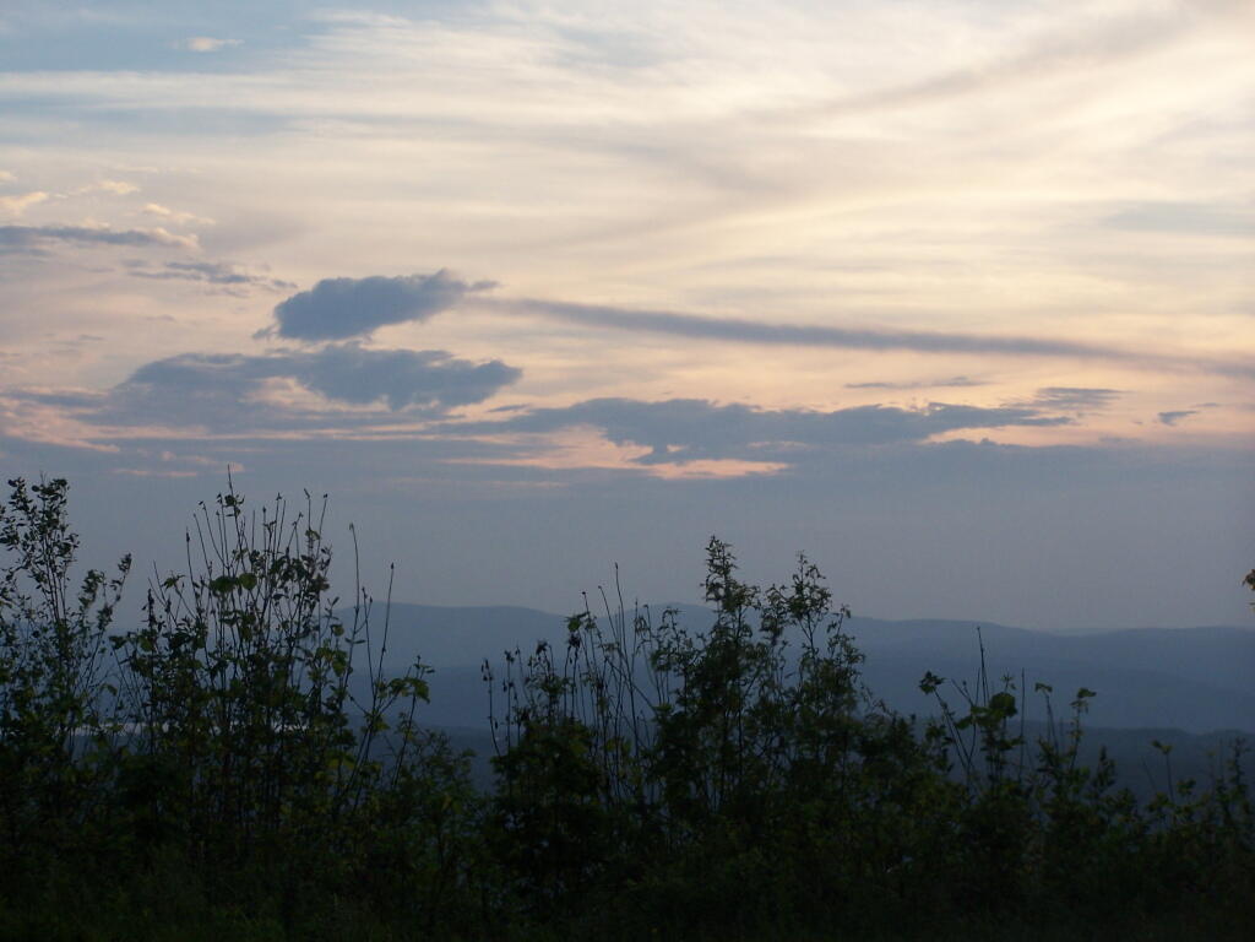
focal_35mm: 117
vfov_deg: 12.7
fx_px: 4242
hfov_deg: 16.8
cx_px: 628
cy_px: 471
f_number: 3.2
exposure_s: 1/400
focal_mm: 19.4
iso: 100
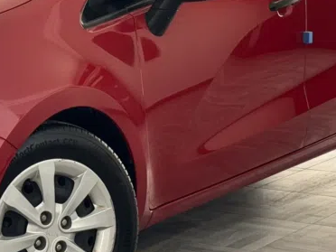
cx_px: -4
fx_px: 1281
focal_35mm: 132
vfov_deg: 11.1
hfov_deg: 14.7
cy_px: 12
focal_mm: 6.76
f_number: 1.78
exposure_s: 1/60
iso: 250
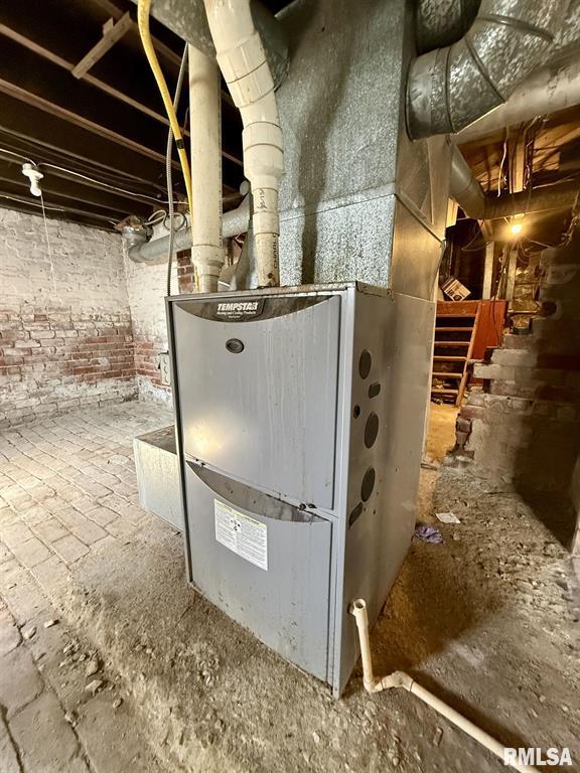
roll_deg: -0.2
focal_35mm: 14
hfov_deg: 85.7
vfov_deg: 102.1
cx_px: 290
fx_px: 313
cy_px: 386
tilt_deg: -11.8
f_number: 2.2
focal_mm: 2.22
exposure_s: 1/60
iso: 640
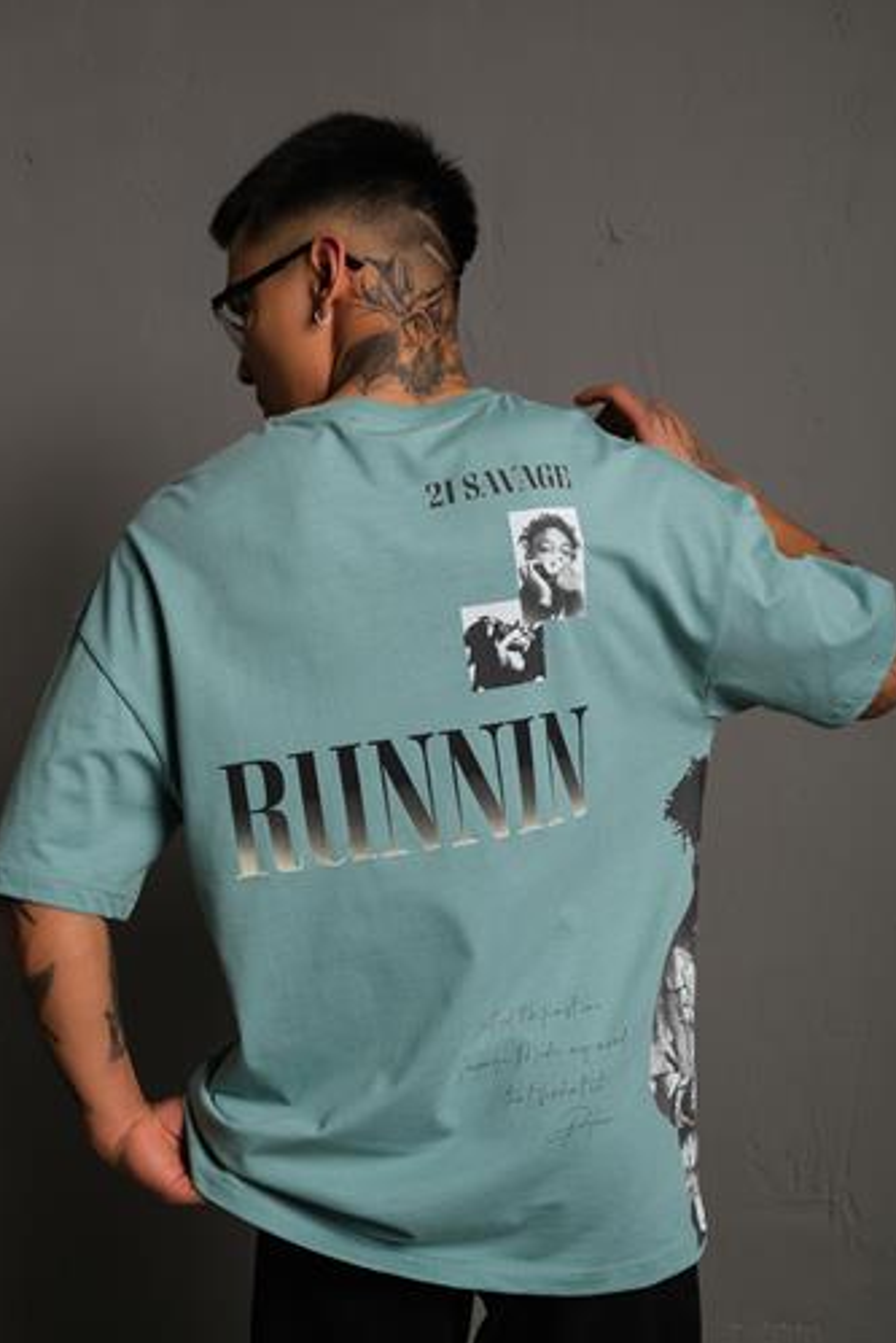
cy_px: 709
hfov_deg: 32.7
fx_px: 1529
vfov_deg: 47.4
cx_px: 449
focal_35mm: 41
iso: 160
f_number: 5
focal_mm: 23.3
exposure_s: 1/160
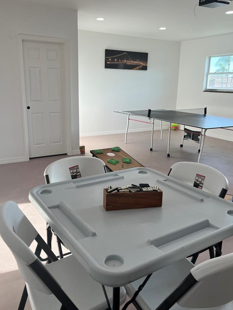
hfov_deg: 46.8
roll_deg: -1.2
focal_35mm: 30
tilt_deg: -12.5
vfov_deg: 59.9
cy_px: 146
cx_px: 114
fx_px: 269
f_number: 1.5
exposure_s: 1/387
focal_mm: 5.7
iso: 50
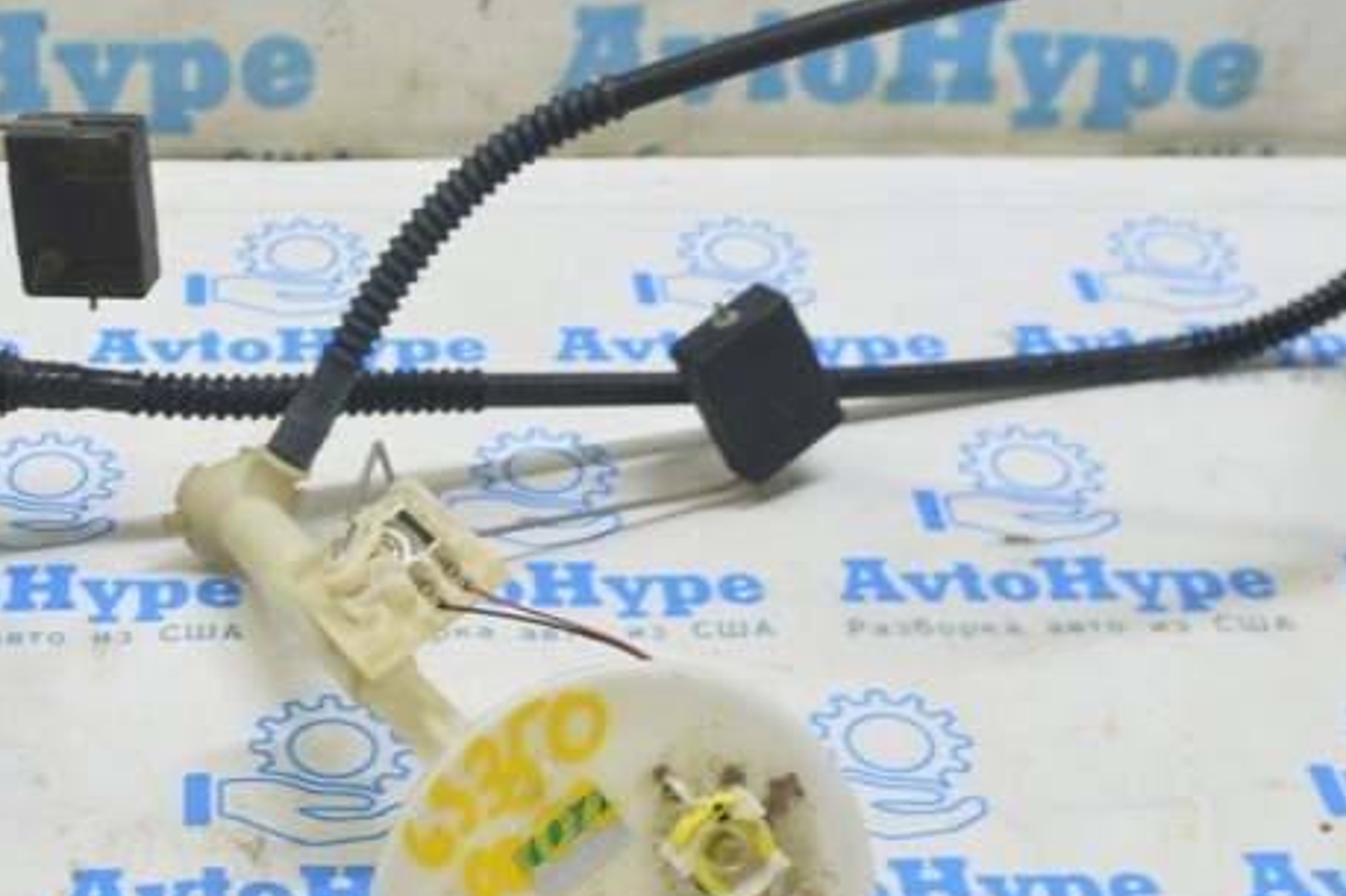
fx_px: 2882
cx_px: 276
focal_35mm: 77
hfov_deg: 25.8
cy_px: 292
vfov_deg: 17.6
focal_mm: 23
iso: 400
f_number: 5.6
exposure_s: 1/20
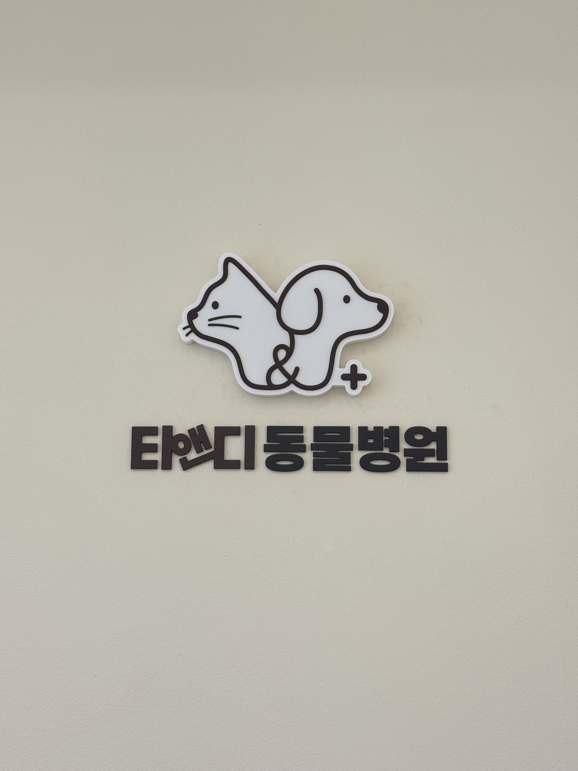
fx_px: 1069
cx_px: 289
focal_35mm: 48
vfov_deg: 39.7
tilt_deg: +9.7
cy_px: 386
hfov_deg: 30.3
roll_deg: -1.3
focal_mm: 6.76
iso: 80
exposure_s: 1/346
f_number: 1.78
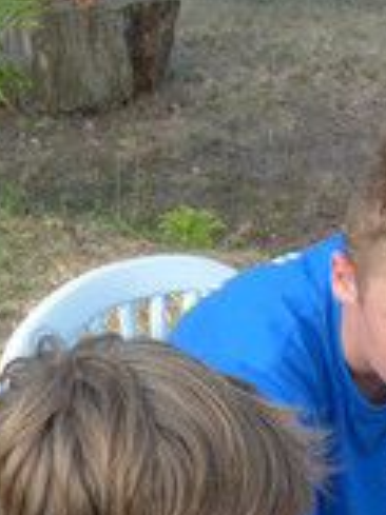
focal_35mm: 114
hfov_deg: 12.9
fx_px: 1697
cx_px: 307
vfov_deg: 16.5
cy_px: 635
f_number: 4
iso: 100
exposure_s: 1/200
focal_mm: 5.3
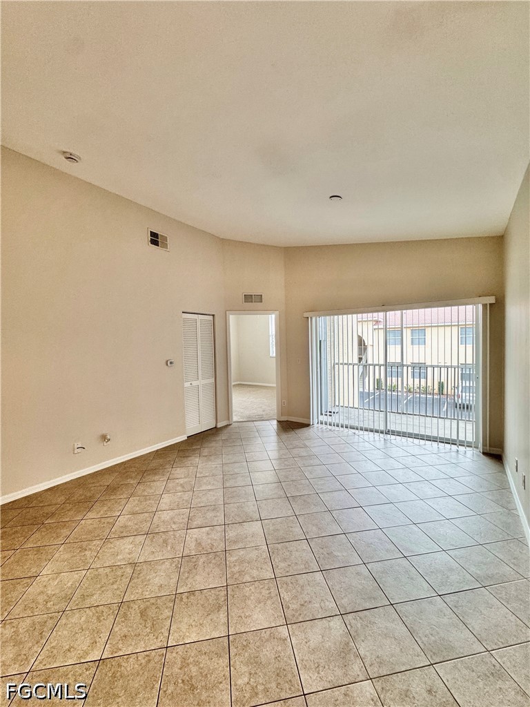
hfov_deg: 85.7
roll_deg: +1.2
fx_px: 286
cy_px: 354
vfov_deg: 102.1
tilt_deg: -2.1
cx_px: 265
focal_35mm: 14
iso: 160
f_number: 2.2
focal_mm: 2.22
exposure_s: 1/120
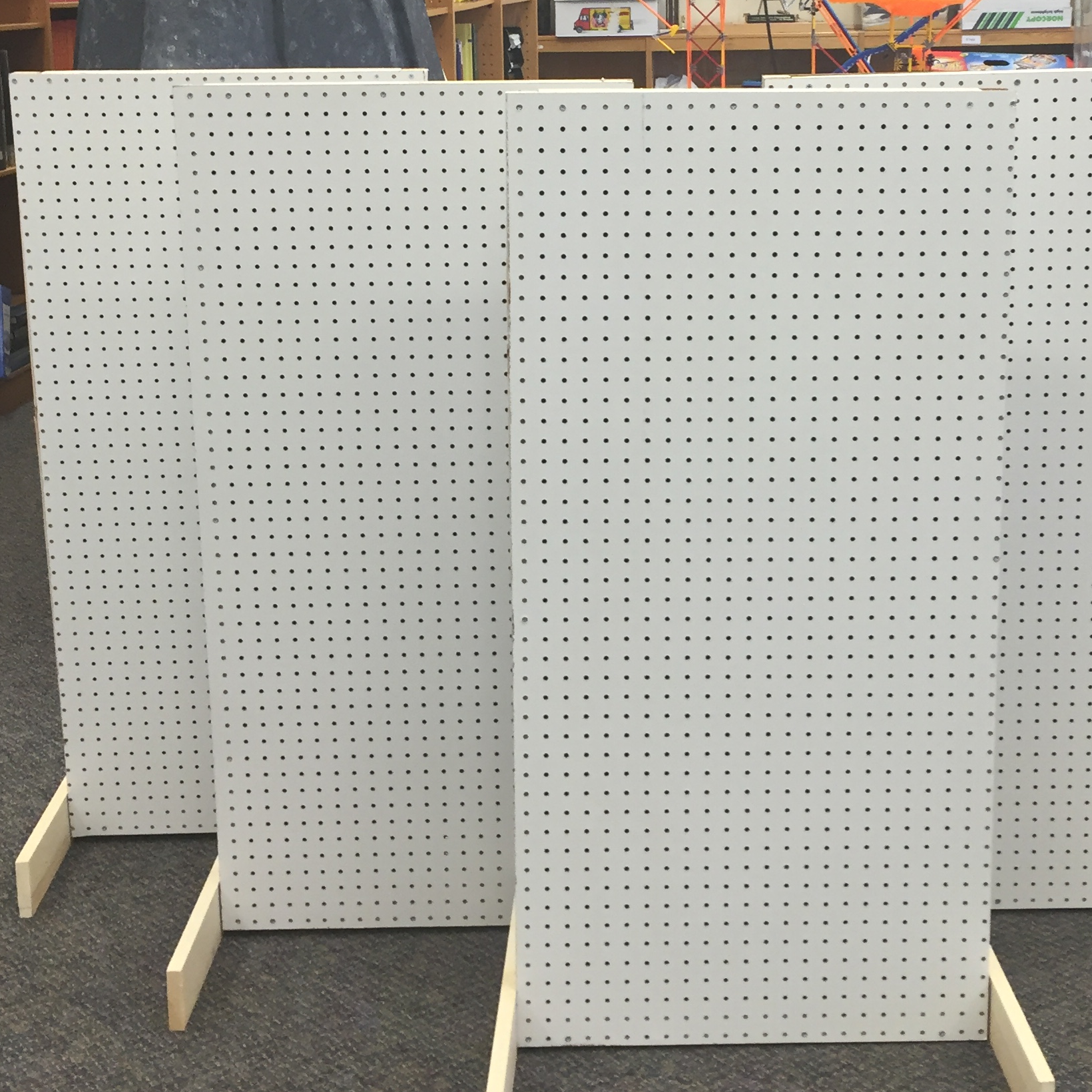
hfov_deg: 33.4
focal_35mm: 51
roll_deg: +2.3
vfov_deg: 33.0
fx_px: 1820
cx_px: 598
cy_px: 324
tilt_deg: -10.6
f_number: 2.2
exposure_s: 1/30
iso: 64
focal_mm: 4.15
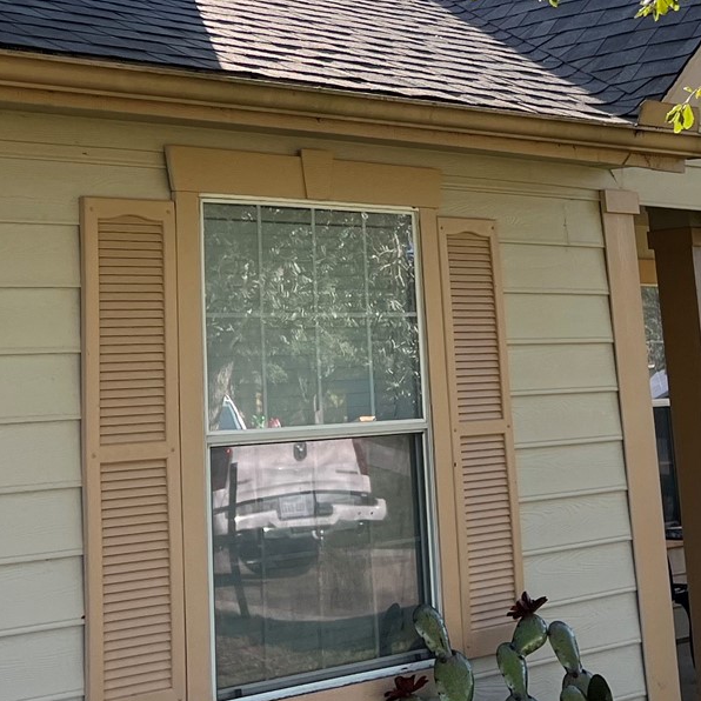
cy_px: -21
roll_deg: +3.5
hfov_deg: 21.9
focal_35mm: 79
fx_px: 1810
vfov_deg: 21.1
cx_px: 354
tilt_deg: +12.6
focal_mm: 5.7
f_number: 1.5
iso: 50
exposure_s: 1/1038
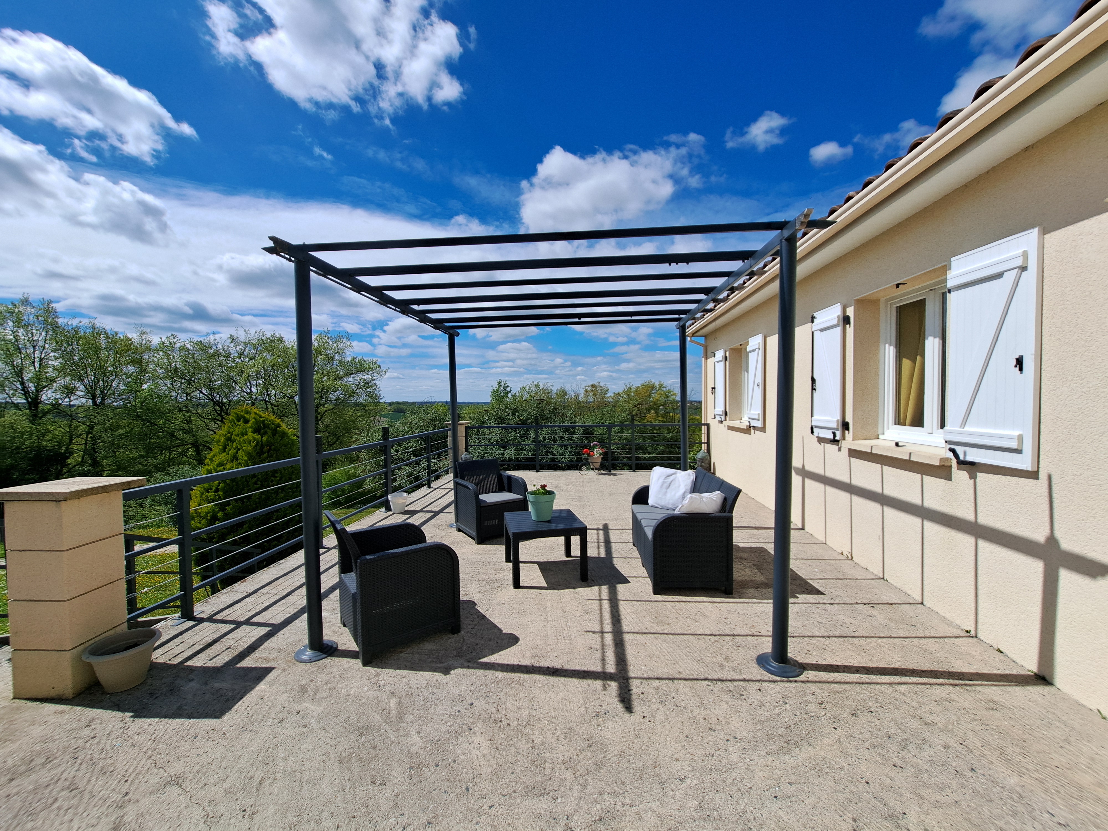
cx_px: 554
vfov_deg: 89.9
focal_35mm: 13
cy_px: 416
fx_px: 416
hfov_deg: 106.2
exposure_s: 1/2890
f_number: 2.2
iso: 50
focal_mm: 1.74
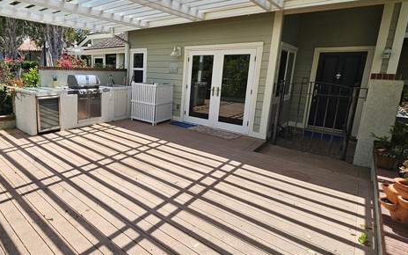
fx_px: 211
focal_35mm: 19
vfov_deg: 62.0
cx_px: 128
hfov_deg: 84.2
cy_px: 112
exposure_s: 1/927
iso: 50
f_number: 2.2
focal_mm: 2.2
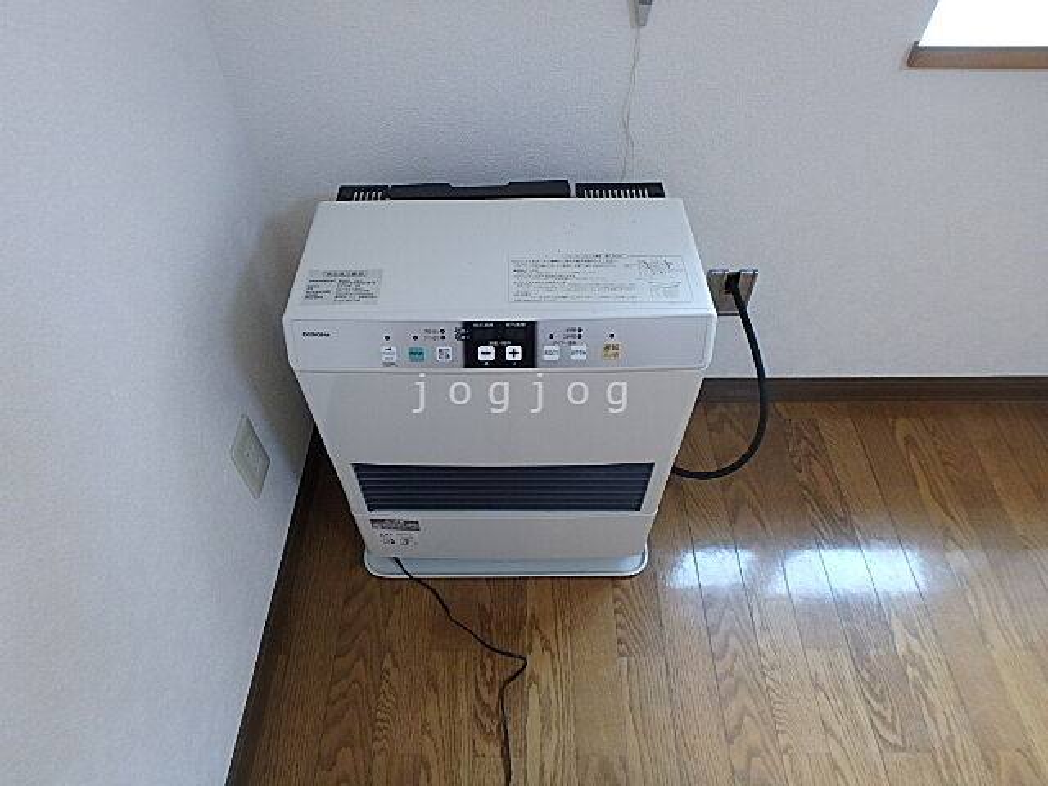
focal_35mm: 21
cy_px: 393
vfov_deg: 63.4
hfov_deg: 79.0
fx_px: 636
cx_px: 524
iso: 200
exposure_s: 1/40
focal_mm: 3.7
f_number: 3.5
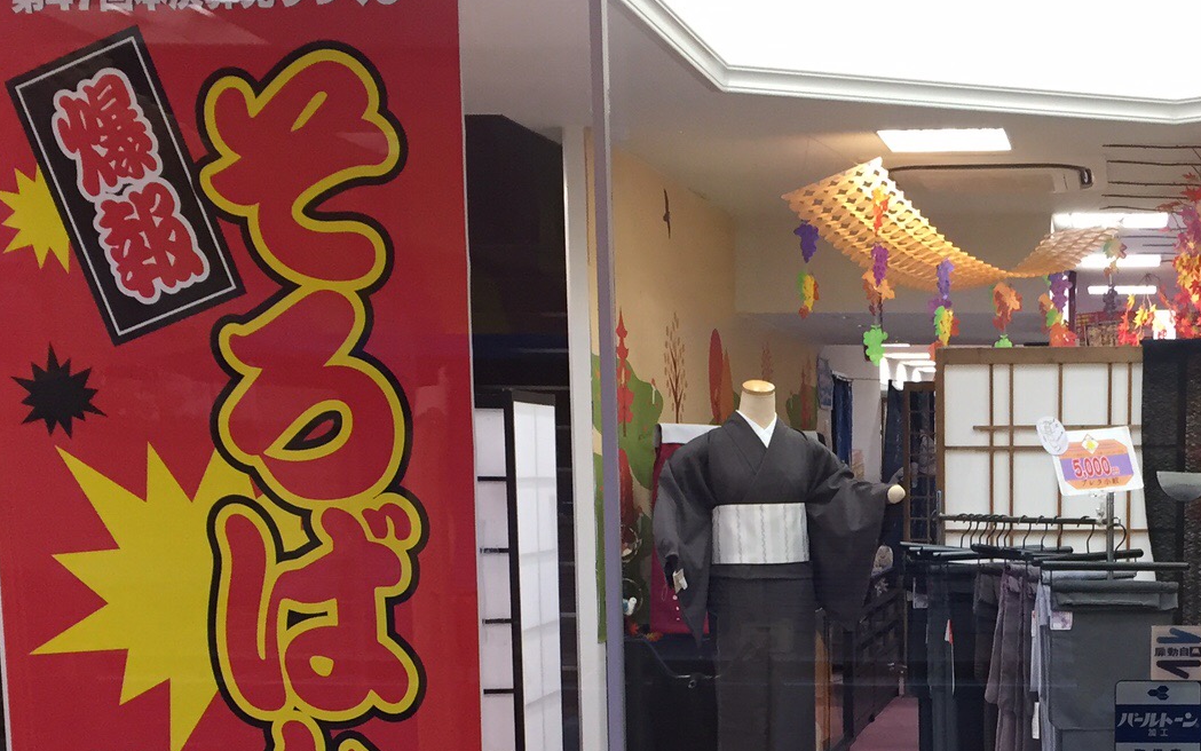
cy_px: 776
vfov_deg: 20.8
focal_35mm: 60
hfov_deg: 33.2
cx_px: 933
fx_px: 1964
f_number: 2.2
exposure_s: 1/30
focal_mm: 4.15
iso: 40
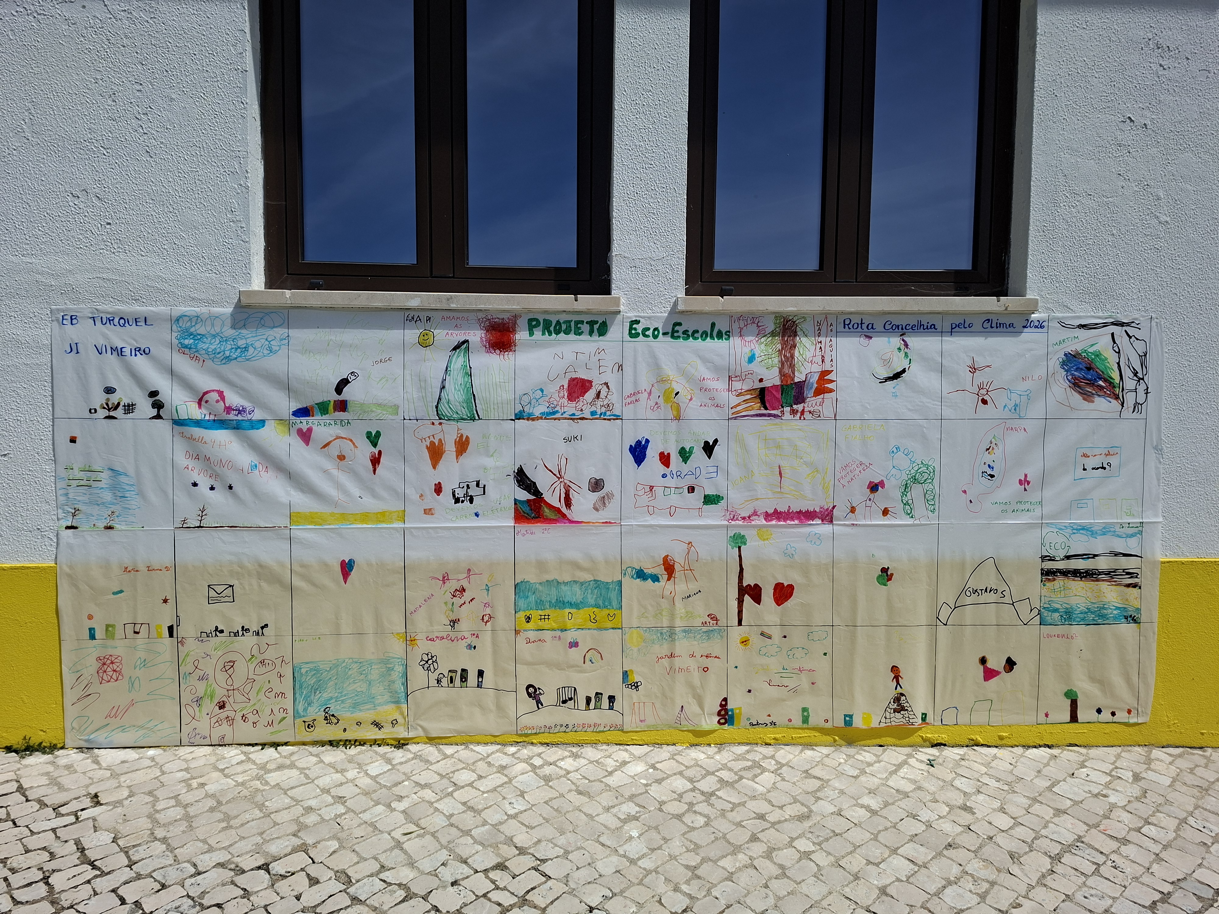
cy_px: 457
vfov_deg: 58.9
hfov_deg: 73.9
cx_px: 610
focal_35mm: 23
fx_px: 810
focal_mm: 5.54
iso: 50
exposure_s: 1/3559
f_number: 1.8
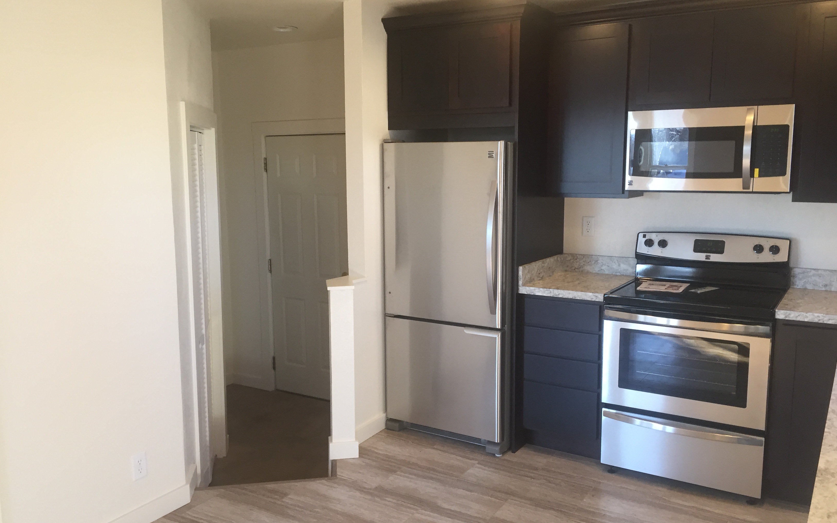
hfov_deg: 61.2
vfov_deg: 40.6
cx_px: 421
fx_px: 707
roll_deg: -0.4
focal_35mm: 31
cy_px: 272
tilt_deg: -6.0
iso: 40
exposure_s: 1/30
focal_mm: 4.15
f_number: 2.2
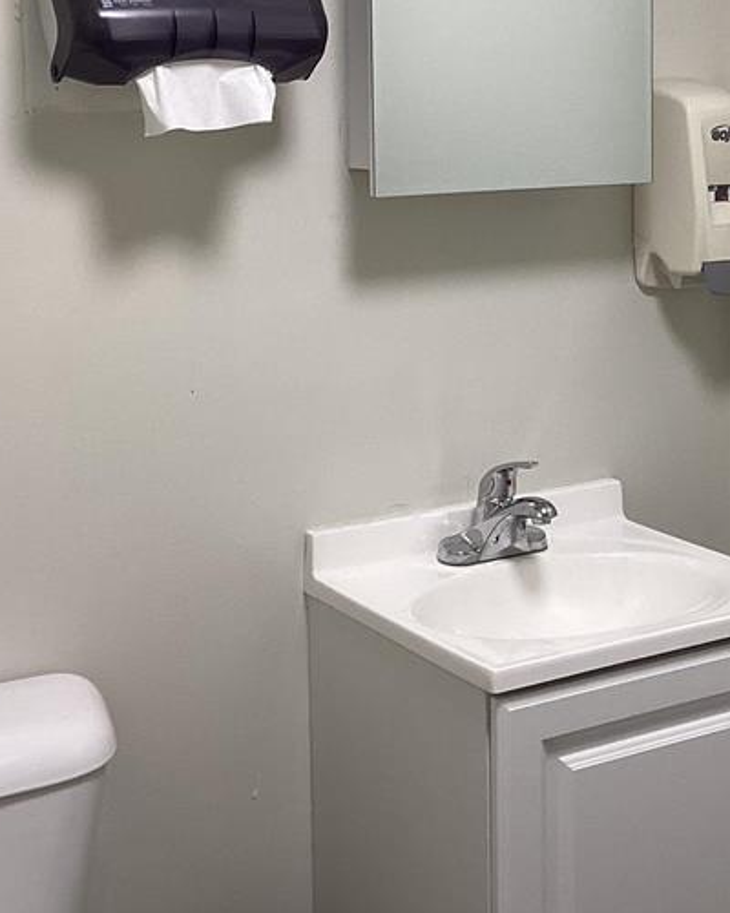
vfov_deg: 30.1
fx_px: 1674
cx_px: 467
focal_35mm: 62
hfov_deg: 24.5
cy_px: 245
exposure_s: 1/60
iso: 64
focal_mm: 3.3
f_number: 2.4
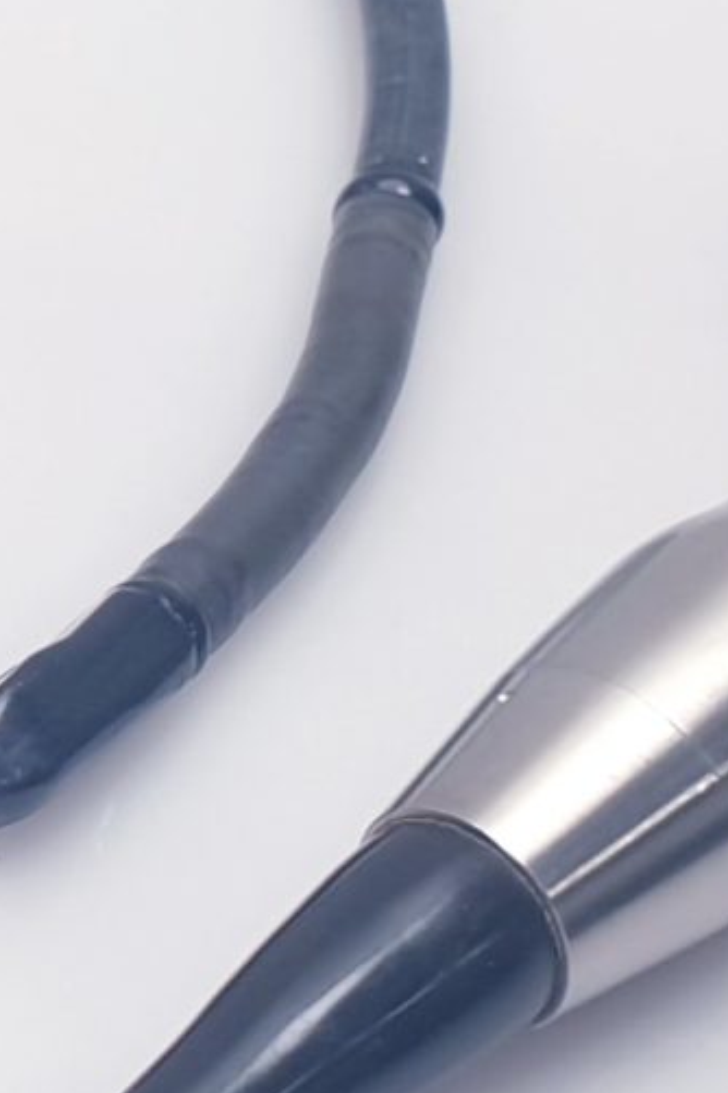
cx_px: -743
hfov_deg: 9.3
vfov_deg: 14.9
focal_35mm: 138
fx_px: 4191
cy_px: 581
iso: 50
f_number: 2.4
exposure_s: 1/50
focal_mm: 4.3
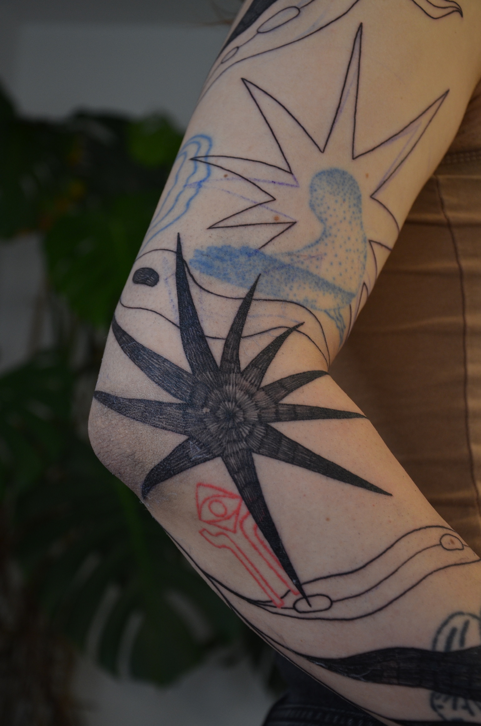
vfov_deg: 33.5
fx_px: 1208
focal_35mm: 60
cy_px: 363
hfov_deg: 22.5
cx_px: 240
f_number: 4.5
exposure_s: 1/80
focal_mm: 40
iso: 500
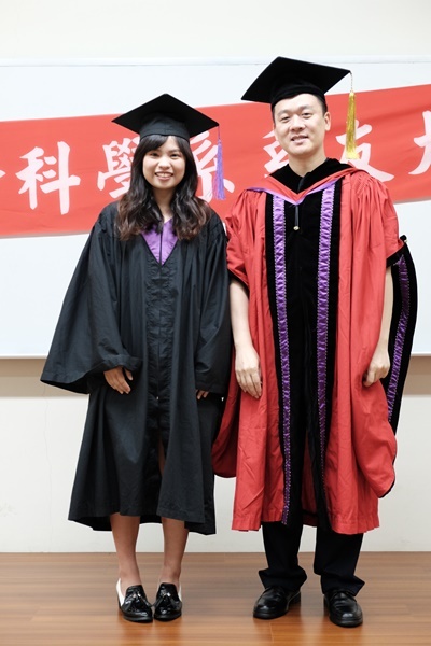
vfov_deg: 40.3
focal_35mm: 49
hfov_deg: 27.5
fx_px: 880
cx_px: 216
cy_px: 323
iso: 1600
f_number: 3.6
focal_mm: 32.9
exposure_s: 1/105
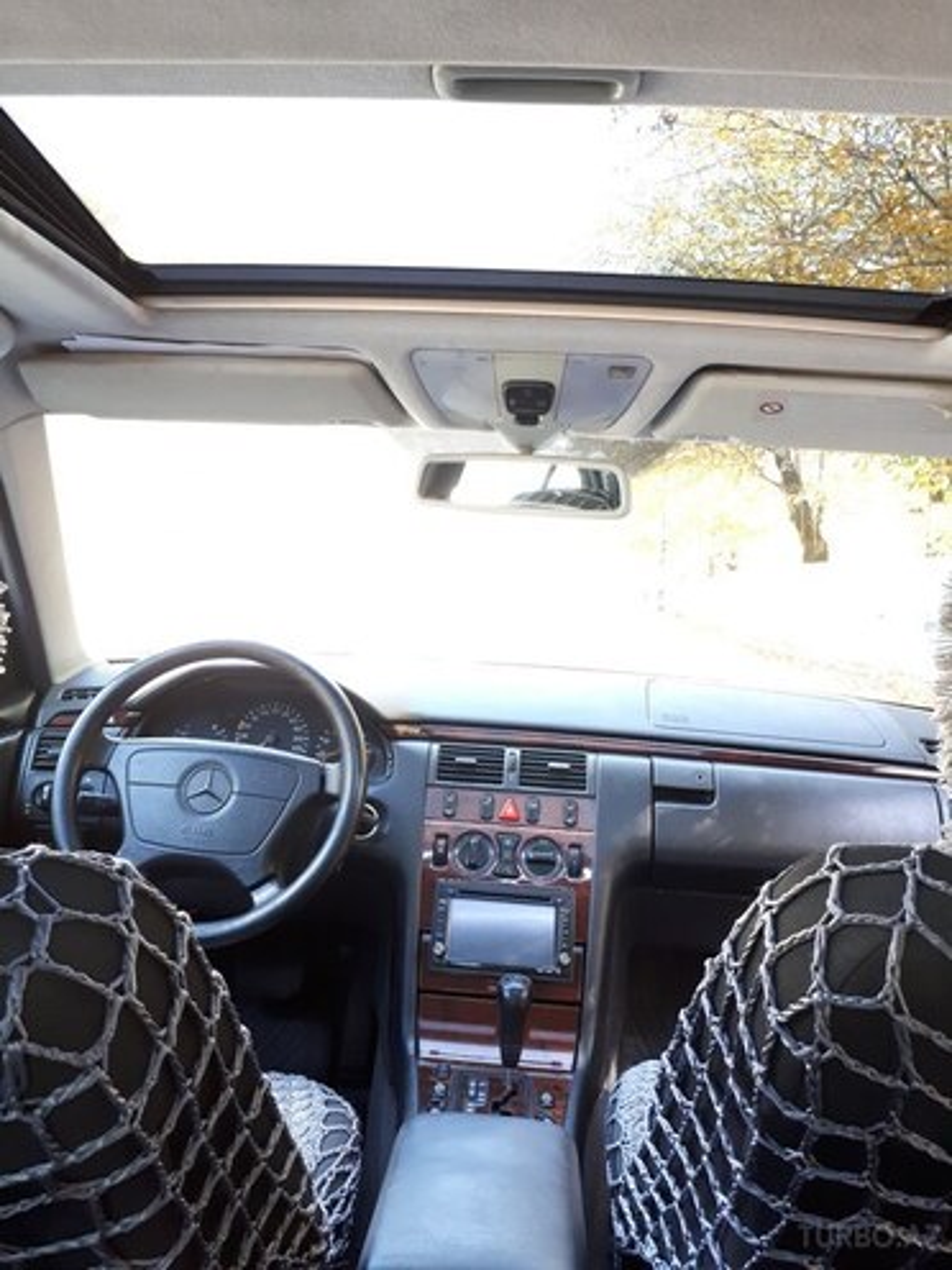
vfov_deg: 65.3
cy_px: 635
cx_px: 476
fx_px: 990
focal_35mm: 27
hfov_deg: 51.4
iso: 160
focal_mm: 3.6
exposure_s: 1/33
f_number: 1.9
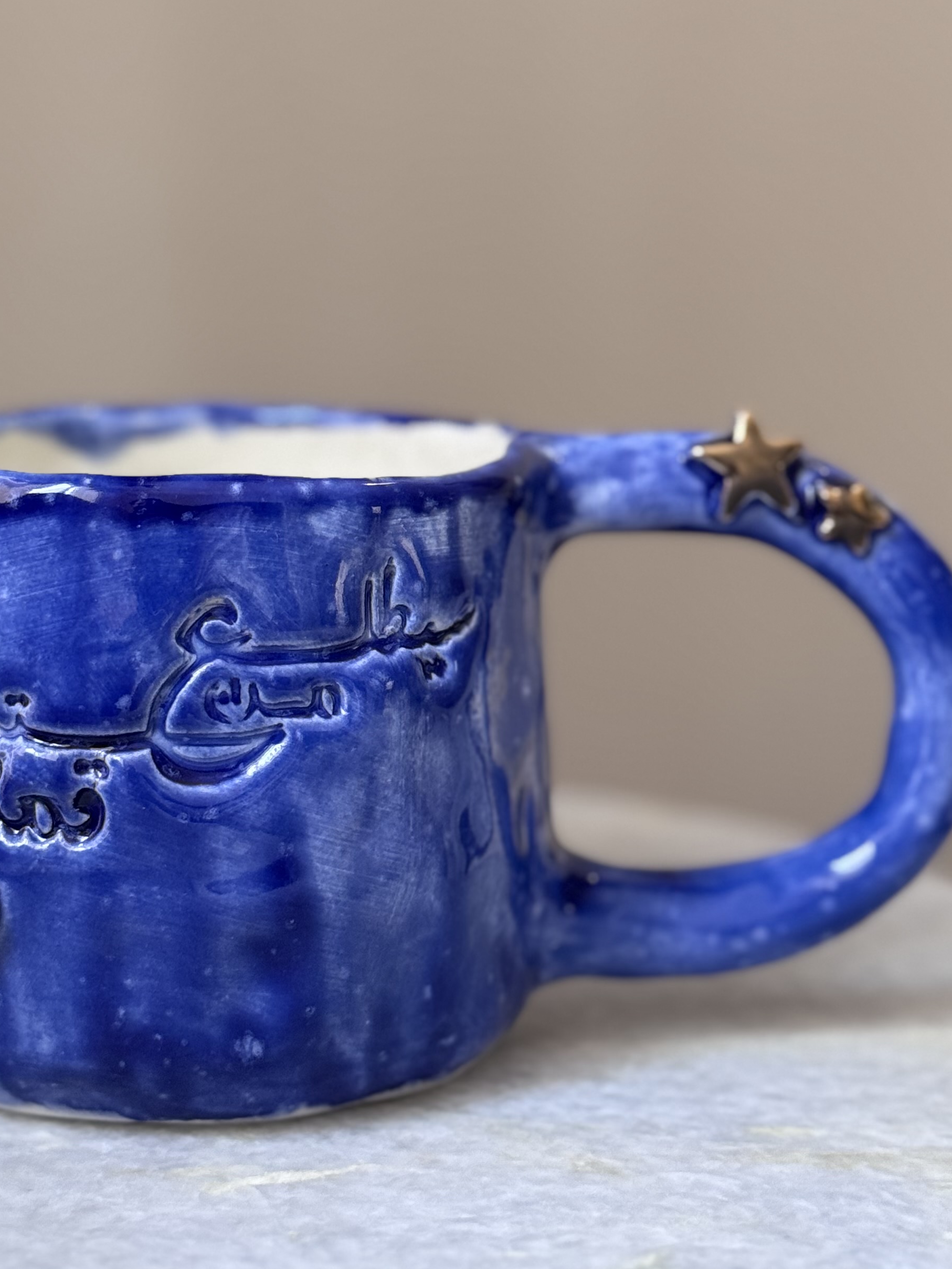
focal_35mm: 80
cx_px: 394
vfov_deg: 24.3
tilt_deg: -5.4
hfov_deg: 18.4
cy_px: 409
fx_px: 2934
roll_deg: -2.0
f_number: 1.78
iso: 250
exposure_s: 1/60
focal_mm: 6.76
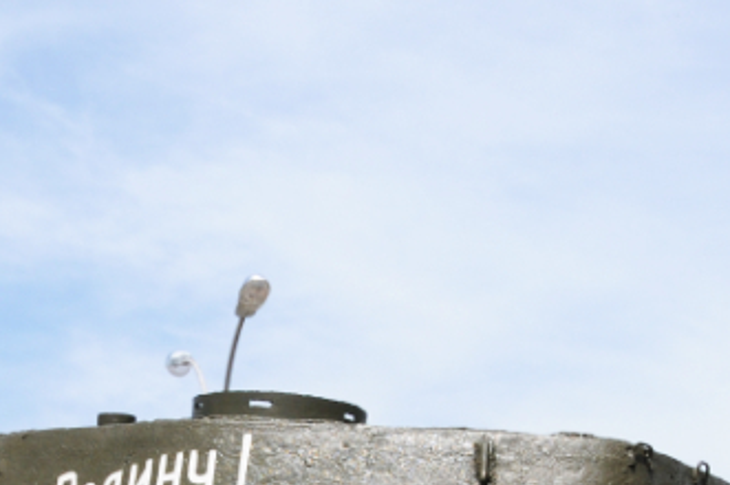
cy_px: 545
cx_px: 216
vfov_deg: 8.3
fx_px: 3302
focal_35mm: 163
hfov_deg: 12.6
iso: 320
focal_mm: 36
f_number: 10
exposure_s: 1/800
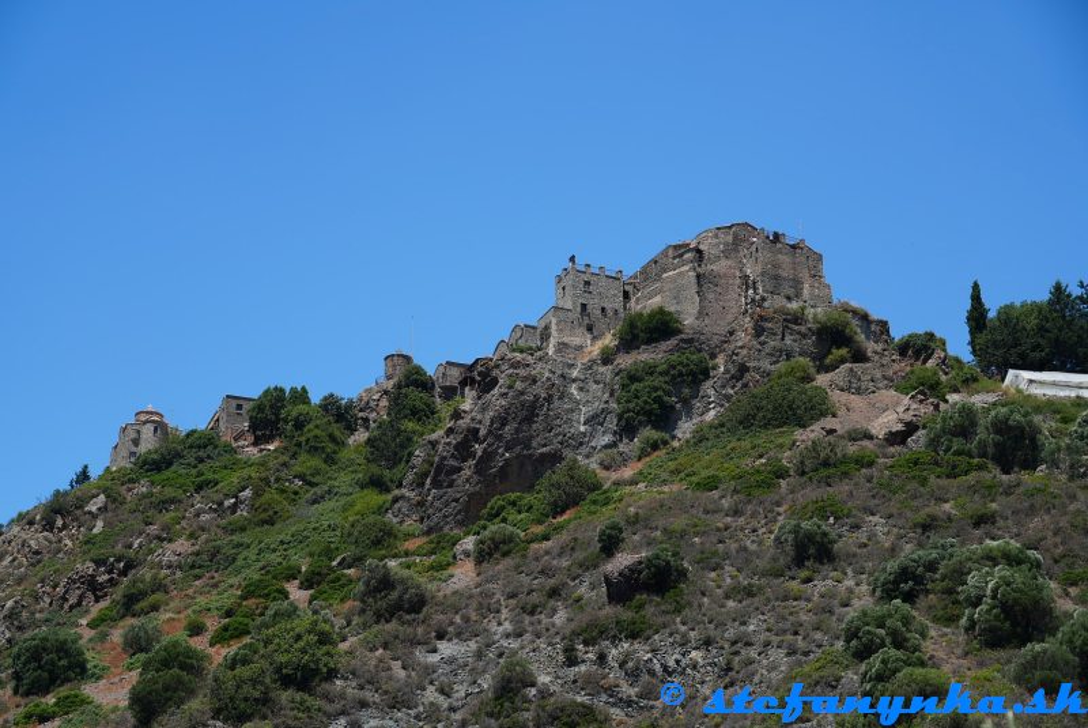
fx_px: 2148
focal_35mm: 71
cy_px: 364
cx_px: 544
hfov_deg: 28.4
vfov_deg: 19.2
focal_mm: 71
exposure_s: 1/320
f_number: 5.6
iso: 100
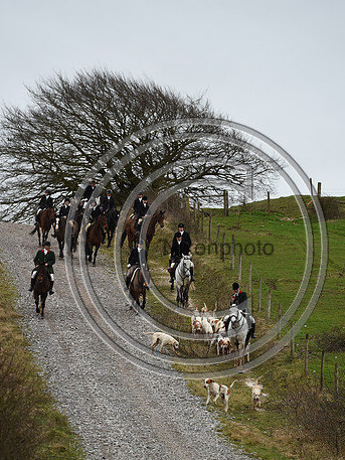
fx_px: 3241
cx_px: 182
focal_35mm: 244
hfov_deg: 6.1
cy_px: 232
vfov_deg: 8.1
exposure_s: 1/1250
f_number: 4.5
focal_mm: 200
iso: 1250
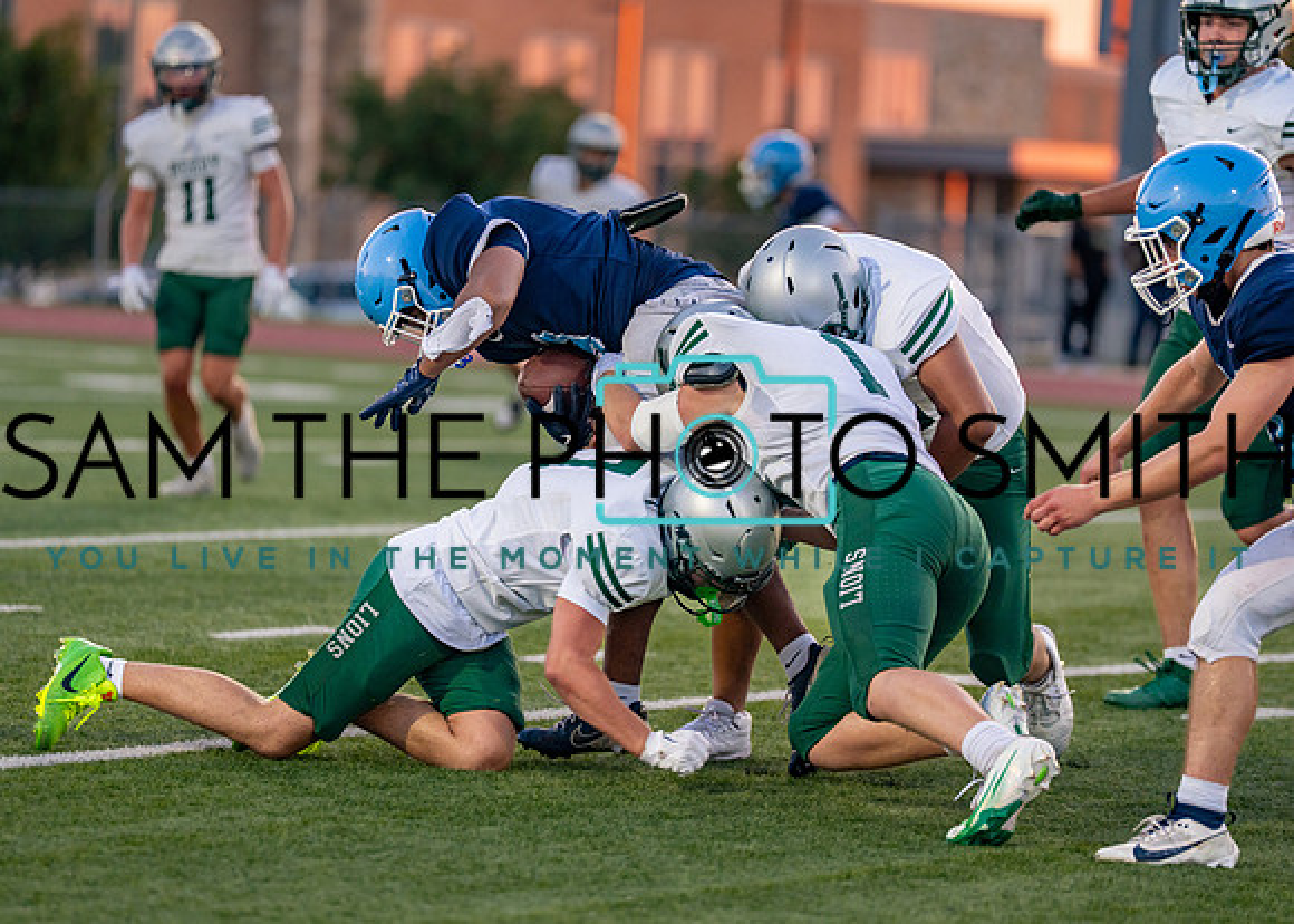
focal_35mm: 236
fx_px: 8685
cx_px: 656
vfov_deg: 6.1
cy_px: 437
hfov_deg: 8.5
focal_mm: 200
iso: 1000
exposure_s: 1/1250
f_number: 2.8
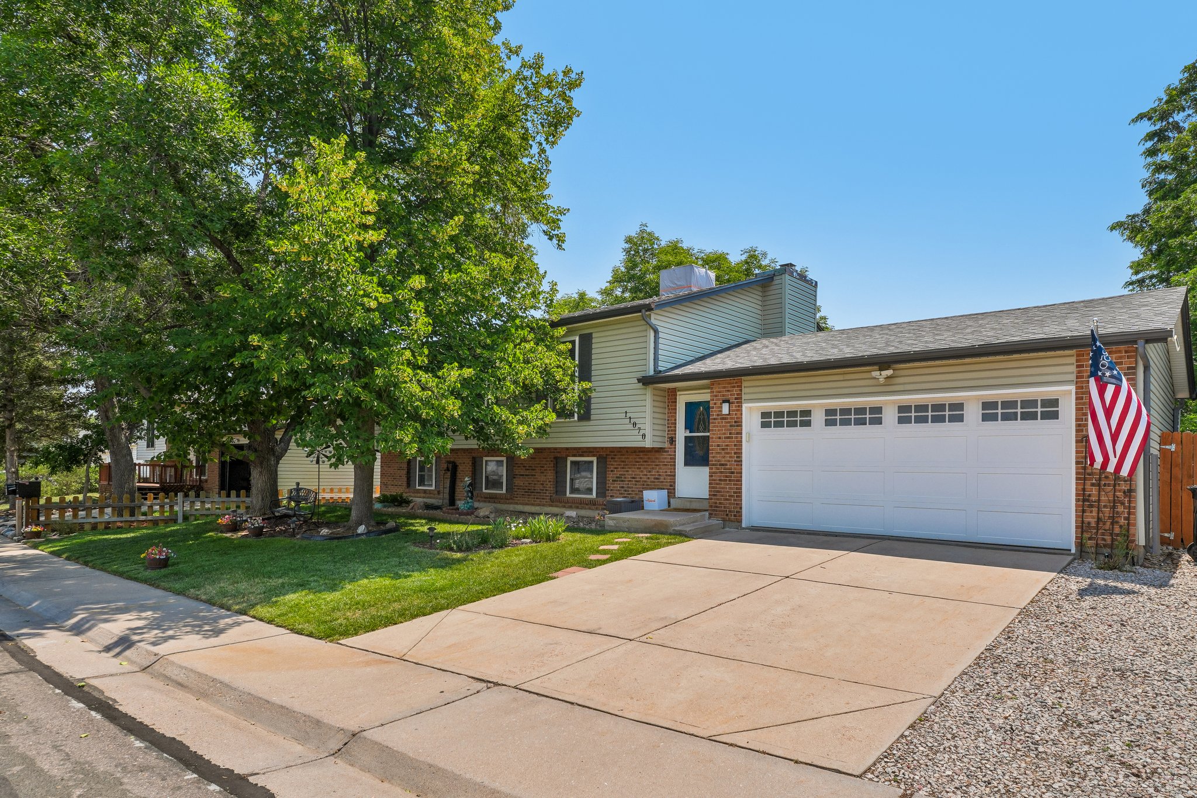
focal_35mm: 20
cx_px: 598
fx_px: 648
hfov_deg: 85.4
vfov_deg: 63.2
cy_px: 399
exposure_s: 1/350
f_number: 8
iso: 100
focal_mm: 13
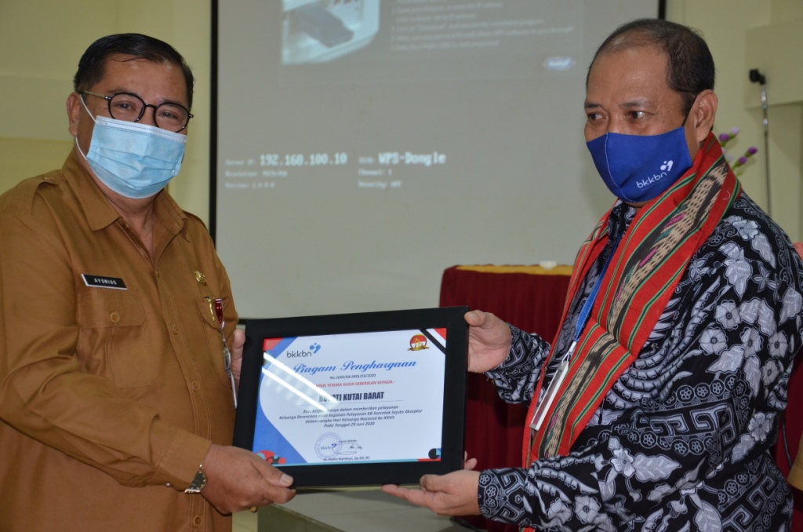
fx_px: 1502
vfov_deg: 20.1
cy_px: 266
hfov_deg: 29.9
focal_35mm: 68
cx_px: 402
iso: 800
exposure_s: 1/60
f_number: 4.8
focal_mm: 45
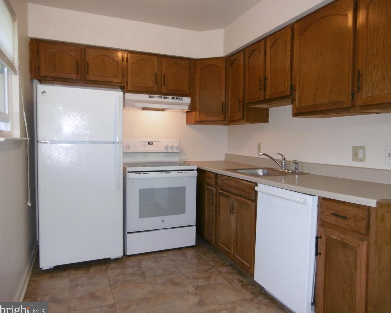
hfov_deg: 65.9
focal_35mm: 26
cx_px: 213
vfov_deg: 54.9
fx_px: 301
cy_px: 156
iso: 200
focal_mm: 4.3
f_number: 3.1
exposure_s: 1/60
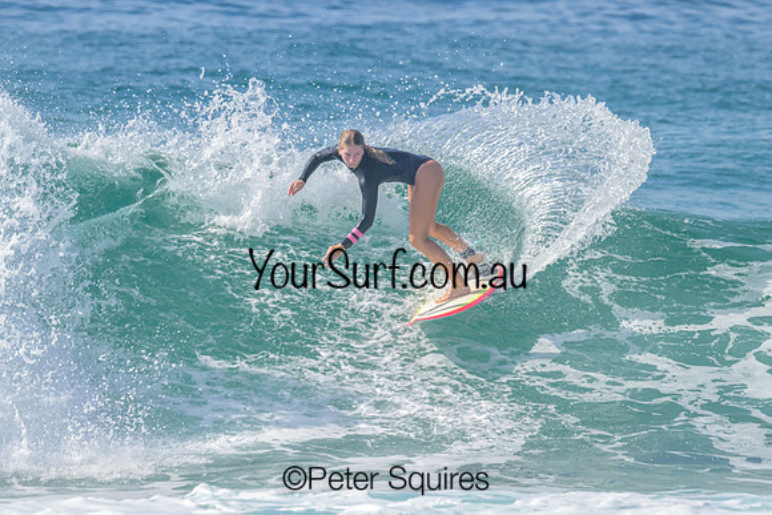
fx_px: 14885
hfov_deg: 3.0
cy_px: 178
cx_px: 408
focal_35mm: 694
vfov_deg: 2.0
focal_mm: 530
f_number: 10
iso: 640
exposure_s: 1/2000
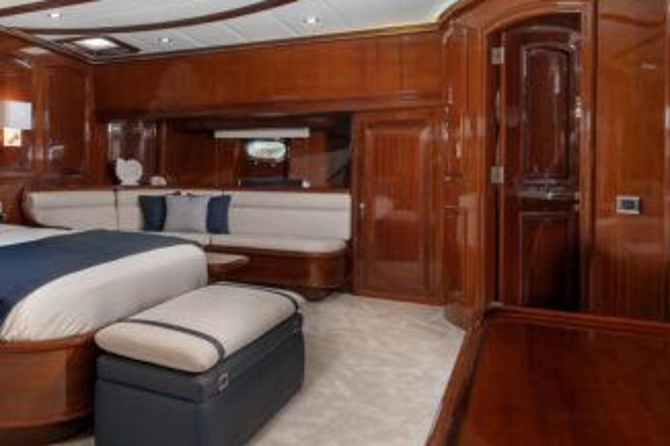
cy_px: 169
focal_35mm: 33
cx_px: 31
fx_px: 614
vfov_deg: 39.7
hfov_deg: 49.0
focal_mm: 14
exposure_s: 1/3
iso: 500
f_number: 9
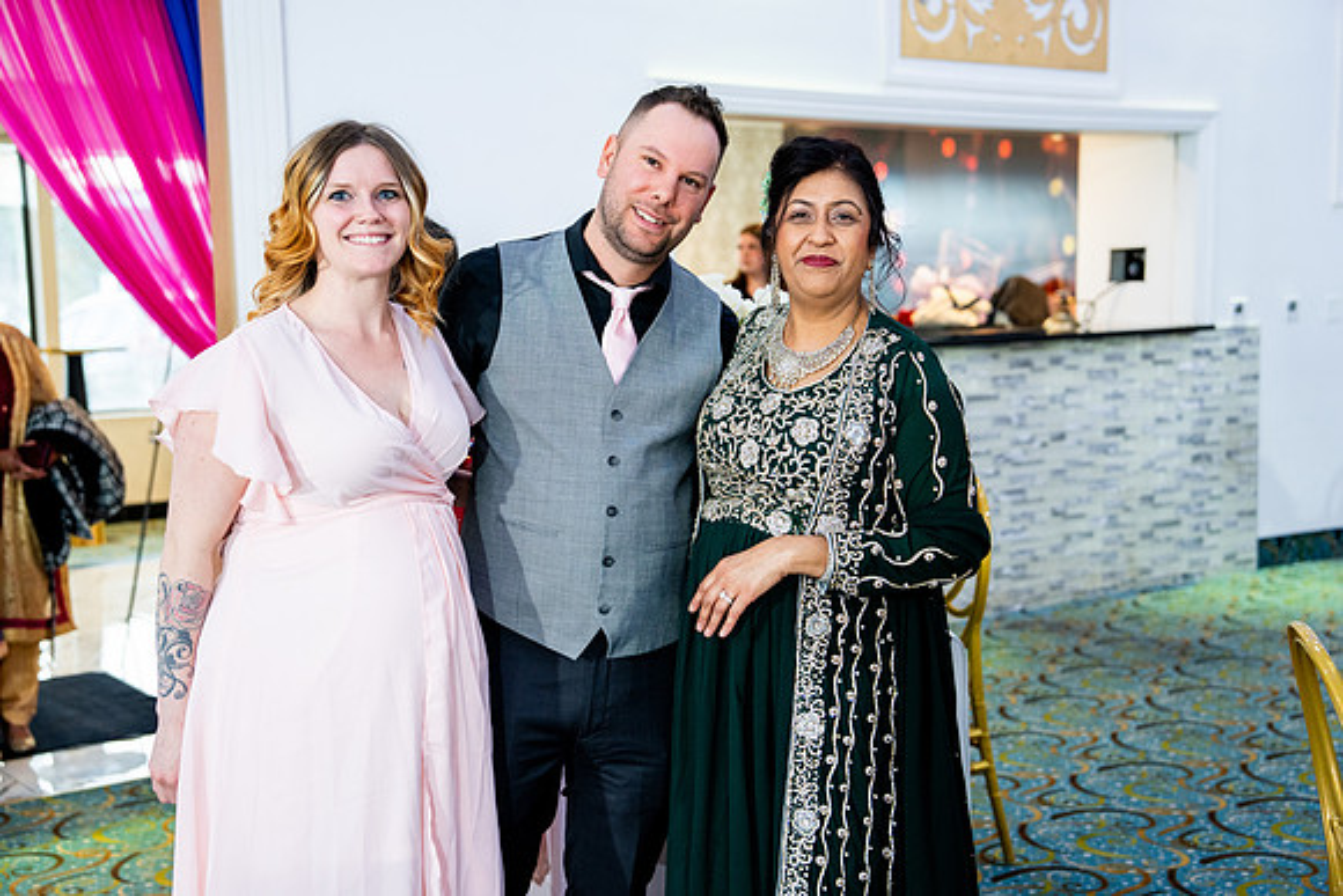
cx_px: 672
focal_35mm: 46
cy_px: 448
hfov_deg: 42.7
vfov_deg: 29.3
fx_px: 1716
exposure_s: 1/125
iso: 1600
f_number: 2.8
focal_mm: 46
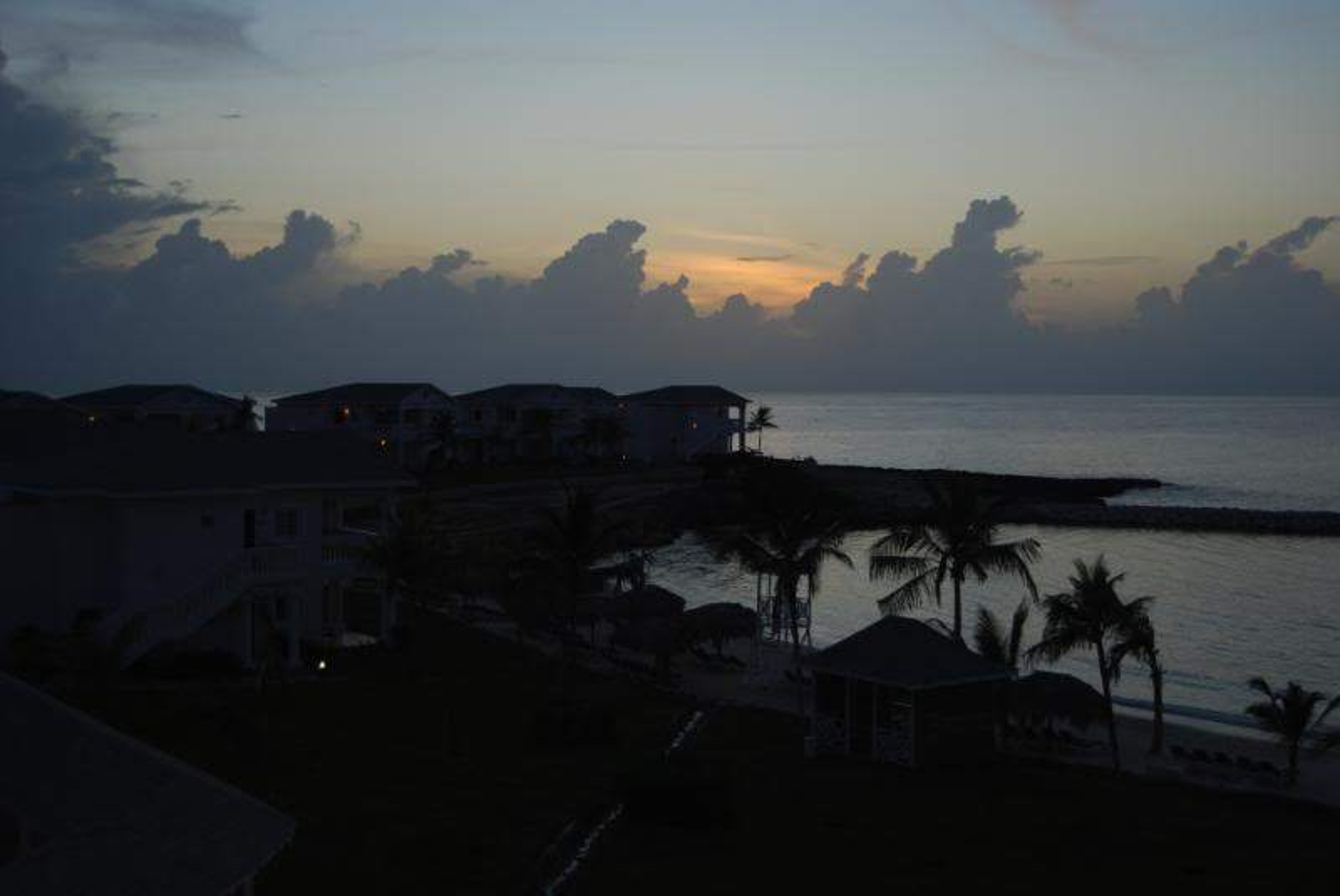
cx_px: 670
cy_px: 448
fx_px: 1732
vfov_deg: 29.0
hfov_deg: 42.3
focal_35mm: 46
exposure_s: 1/60
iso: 100
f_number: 4.5
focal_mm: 31
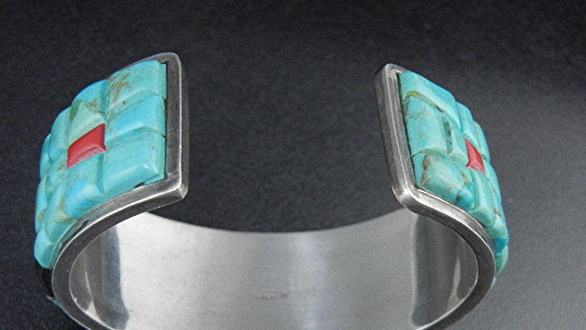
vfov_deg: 18.5
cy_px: 211
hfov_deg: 32.4
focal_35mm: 65
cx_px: 292
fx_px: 1010
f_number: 8
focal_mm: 10.6
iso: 800
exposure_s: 1/30
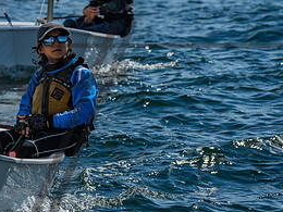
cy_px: 71
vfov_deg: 3.0
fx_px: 4039
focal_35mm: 494
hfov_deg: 4.0
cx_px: -20
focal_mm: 230
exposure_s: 1/640
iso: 100
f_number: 8
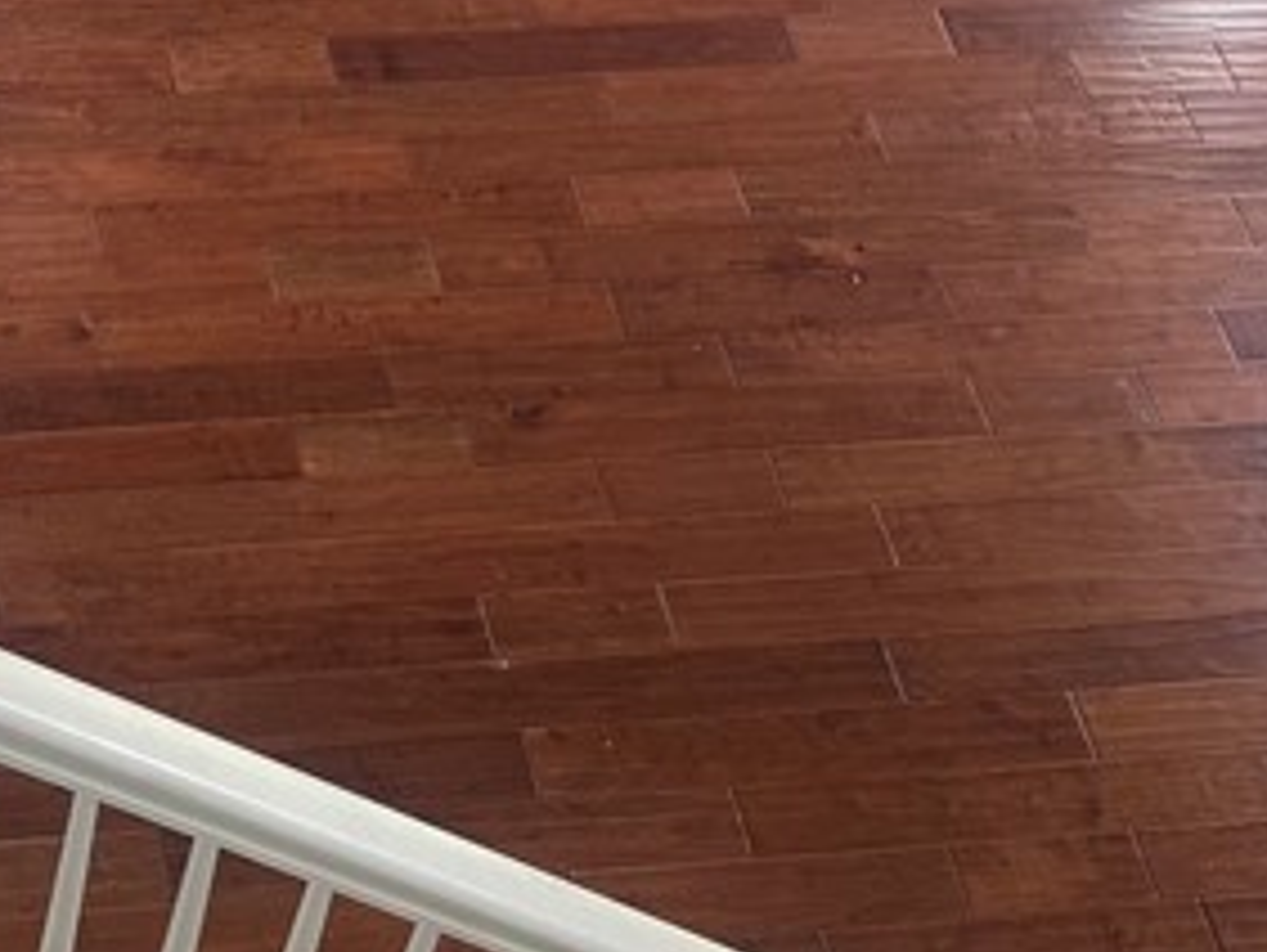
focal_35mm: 87
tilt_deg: -45.2
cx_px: -63
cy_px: -9
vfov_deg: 16.6
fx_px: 3187
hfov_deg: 21.5
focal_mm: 6.76
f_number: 1.78
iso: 80
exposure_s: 1/120
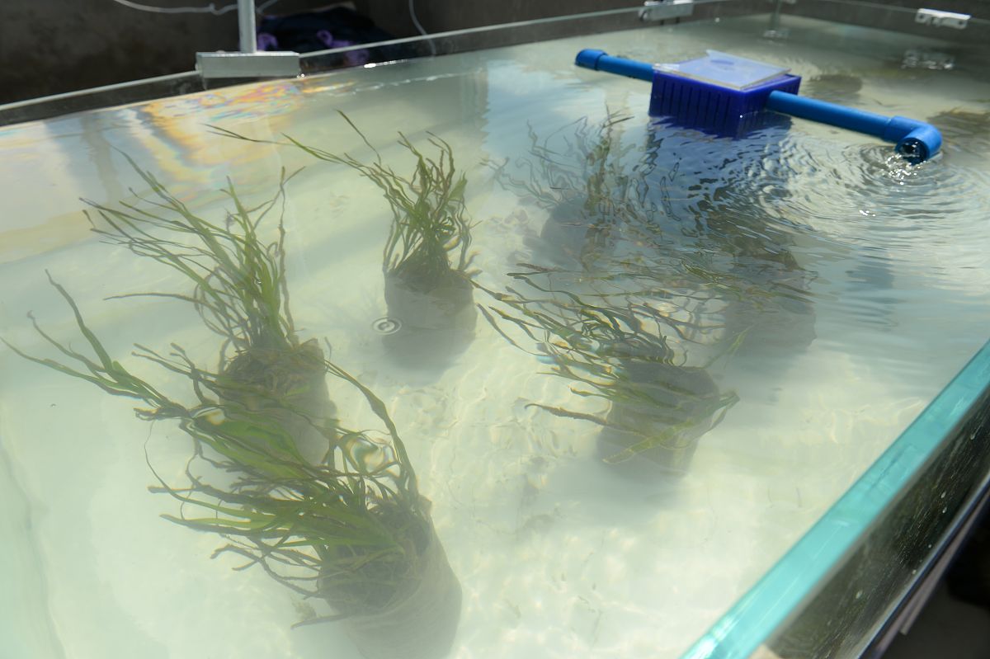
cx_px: 495
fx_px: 660
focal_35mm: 24
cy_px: 330
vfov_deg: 53.1
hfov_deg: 73.8
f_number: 8
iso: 100
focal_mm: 24
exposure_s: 1/250
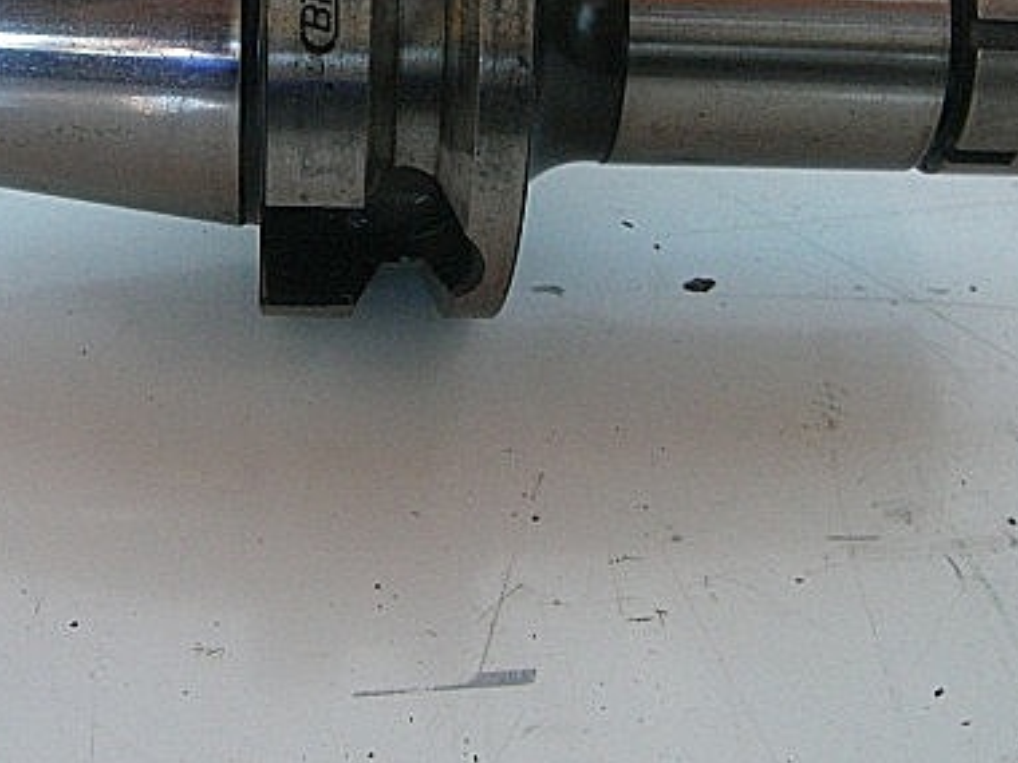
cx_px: 394
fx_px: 1882
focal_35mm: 64
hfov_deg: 30.2
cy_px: 169
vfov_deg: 22.7
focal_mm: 6.2
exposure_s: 1/100
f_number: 2.7
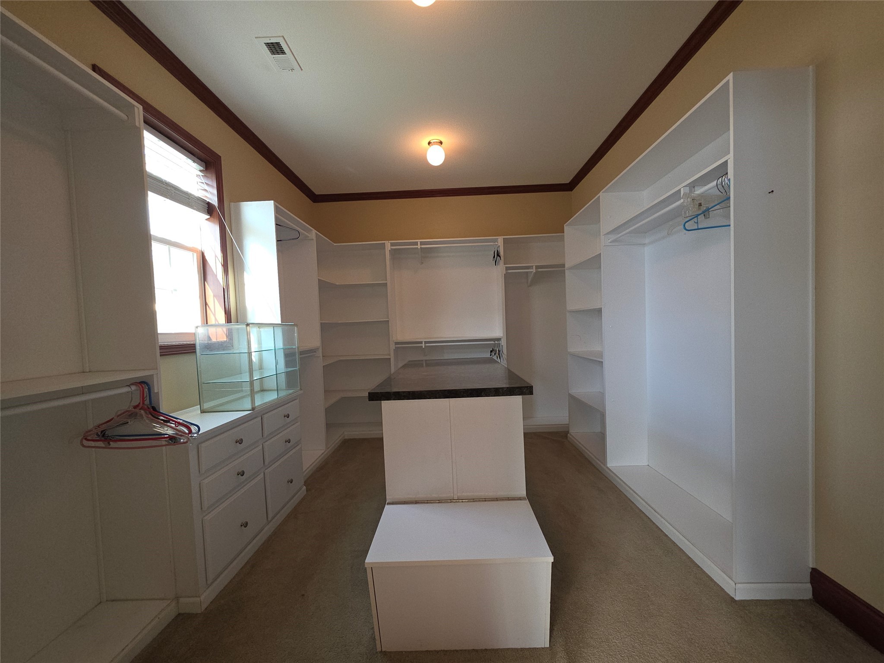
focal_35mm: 13
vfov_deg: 89.9
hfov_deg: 106.2
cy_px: 332
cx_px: 442
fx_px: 332
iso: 80
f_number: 1.9
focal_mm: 2.2
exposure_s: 1/60
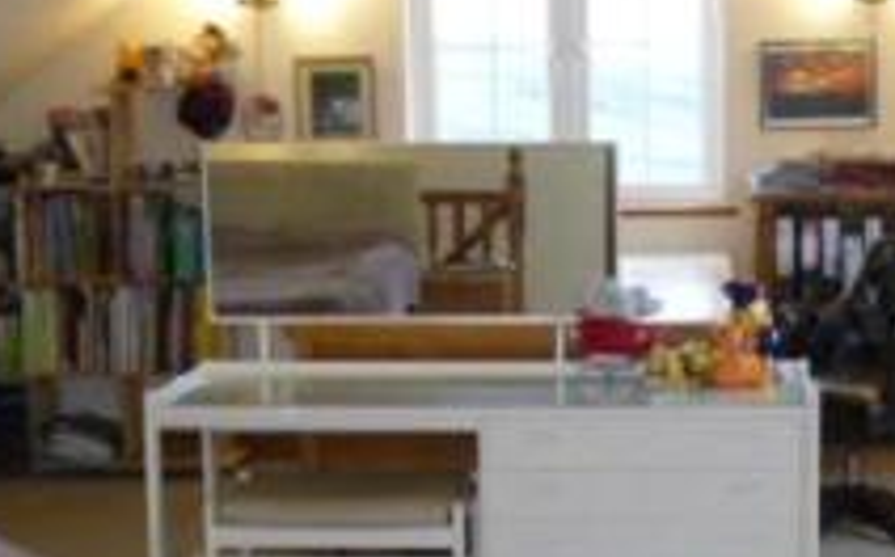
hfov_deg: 28.8
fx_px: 1706
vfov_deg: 18.5
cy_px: 314
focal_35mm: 70
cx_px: 699
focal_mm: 4.3
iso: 800
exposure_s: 1/60
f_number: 3.3
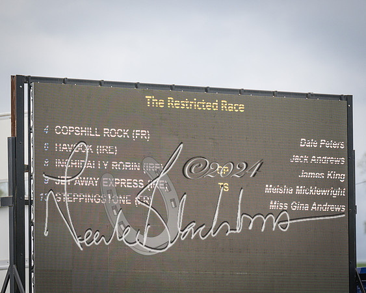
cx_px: 199
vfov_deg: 4.4
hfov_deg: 5.5
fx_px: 3810
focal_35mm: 352
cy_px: 141
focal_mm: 200
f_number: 3.2
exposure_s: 1/1600
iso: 400
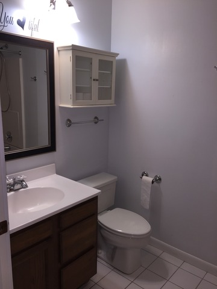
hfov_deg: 48.2
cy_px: 144
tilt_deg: -12.5
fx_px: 242
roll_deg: -1.2
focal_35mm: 29
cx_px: 108
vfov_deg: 61.7
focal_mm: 4.15
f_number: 2.2
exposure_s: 1/30
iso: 32
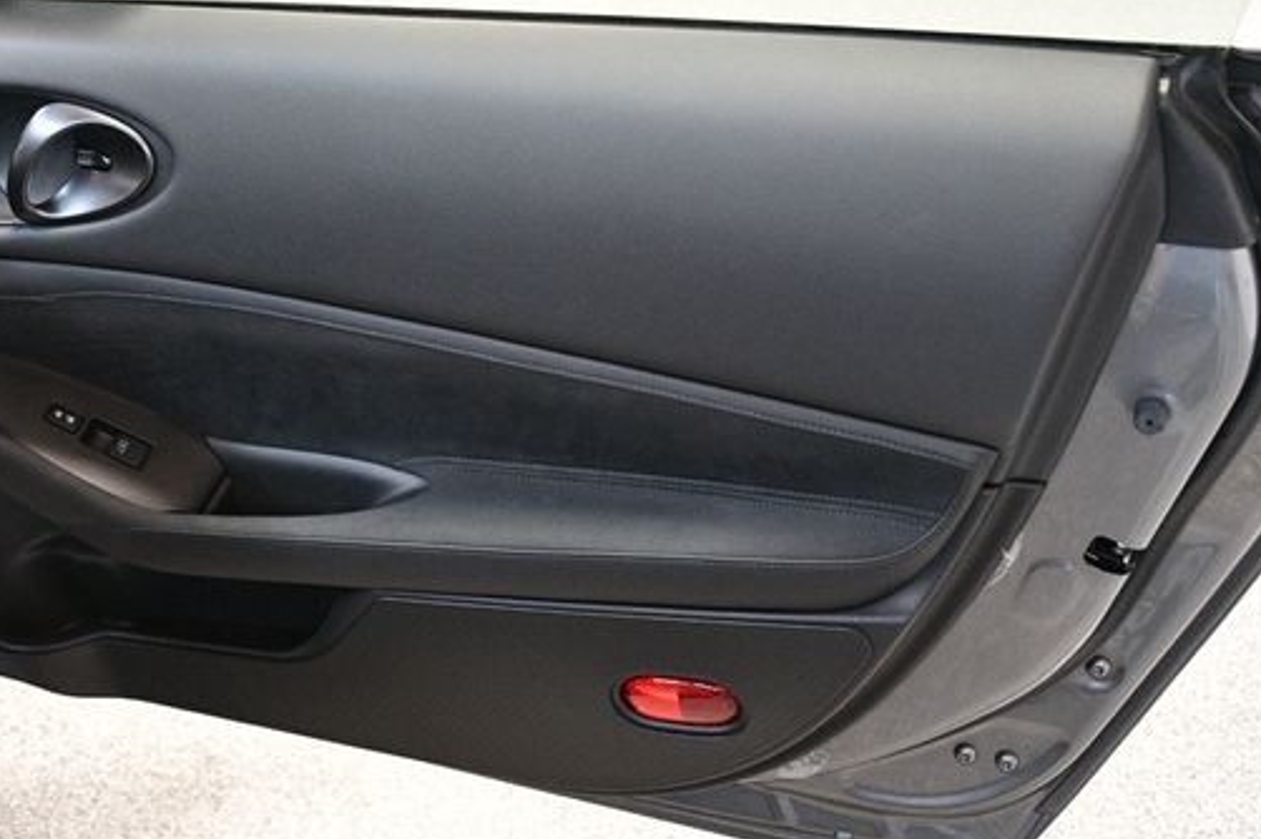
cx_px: 472
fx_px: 1785
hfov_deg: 38.7
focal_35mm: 51
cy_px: 347
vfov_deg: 26.4
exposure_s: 1/60
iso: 4000
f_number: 4
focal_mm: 27
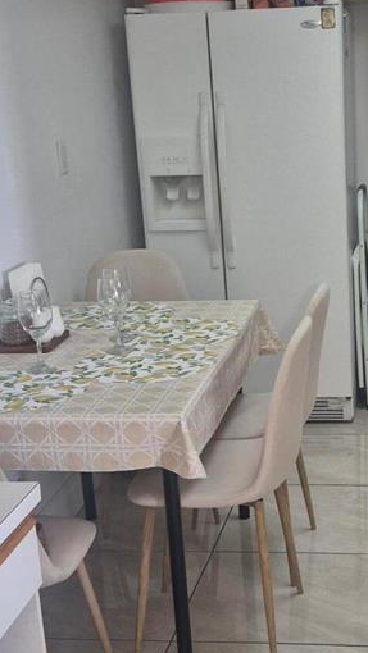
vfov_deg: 35.2
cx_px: 332
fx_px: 1023
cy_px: 423
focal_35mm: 59
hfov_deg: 20.0
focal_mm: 5.4
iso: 320
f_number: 1.8
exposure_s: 1/48
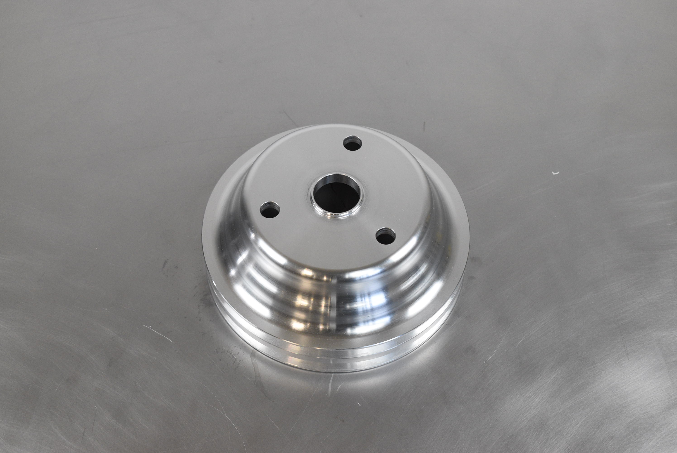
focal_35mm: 57
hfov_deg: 35.0
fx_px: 1073
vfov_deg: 23.8
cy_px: 226
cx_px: 338
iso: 1250
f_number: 7.1
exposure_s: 1/200
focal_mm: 38
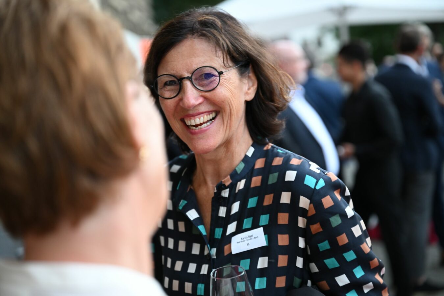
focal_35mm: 69
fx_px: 851
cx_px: 222
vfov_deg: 19.7
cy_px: 148
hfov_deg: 29.2
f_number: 3.2
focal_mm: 69
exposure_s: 1/250
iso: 1250
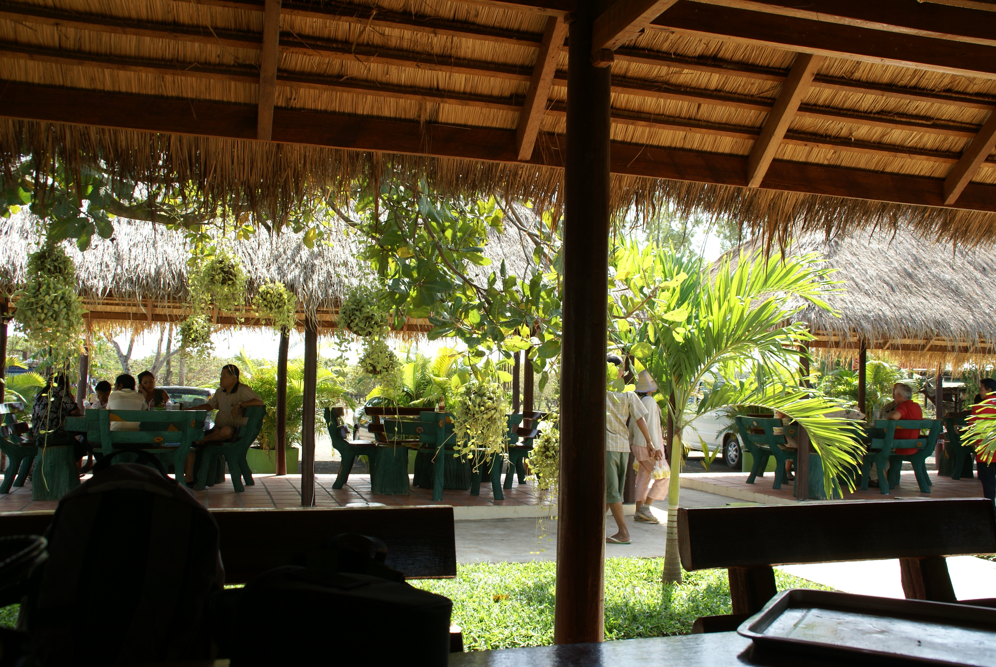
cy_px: 334
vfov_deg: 37.0
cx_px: 498
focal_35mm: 36
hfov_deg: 53.1
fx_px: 997
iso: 100
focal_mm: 24
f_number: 8
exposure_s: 1/80
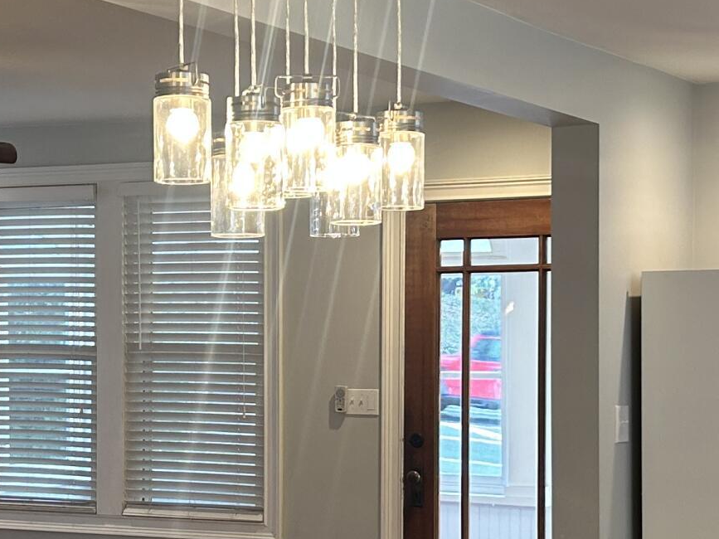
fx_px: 1869
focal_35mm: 90
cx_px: 331
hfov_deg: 21.8
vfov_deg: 16.3
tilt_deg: -2.0
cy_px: 418
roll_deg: +0.6
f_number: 1.5
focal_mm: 5.7
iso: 100
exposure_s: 1/60
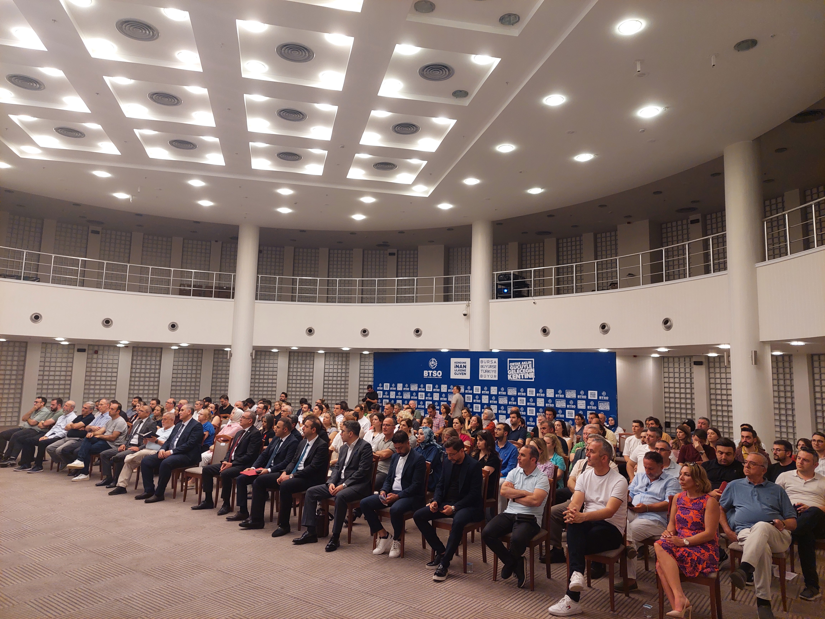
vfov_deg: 56.8
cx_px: 412
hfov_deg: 71.6
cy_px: 310
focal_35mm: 24
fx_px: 572
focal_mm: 5.23
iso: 200
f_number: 1.8
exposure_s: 1/50
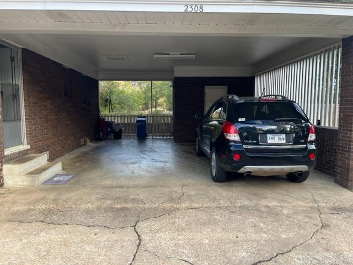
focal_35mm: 26
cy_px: 132
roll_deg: -0.1
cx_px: 176
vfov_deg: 53.1
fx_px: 265
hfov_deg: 67.3
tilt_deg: -6.0
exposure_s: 1/173
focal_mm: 5.1
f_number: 1.6
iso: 40
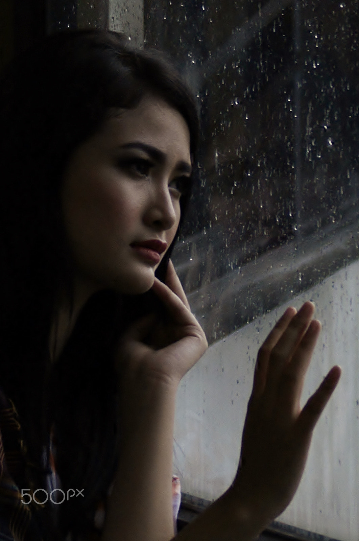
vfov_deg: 18.2
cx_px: 180
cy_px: 270
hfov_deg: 12.1
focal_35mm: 112
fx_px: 1688
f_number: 4.5
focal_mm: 75
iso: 400
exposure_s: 1/40
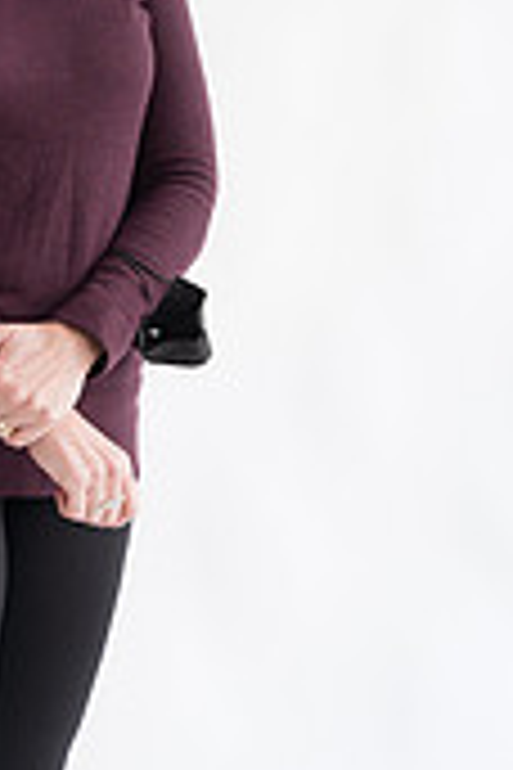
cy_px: 468
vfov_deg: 13.2
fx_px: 3313
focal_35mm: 155
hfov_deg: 8.7
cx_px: -126
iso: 400
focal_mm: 58.8
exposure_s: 1/160
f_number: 4
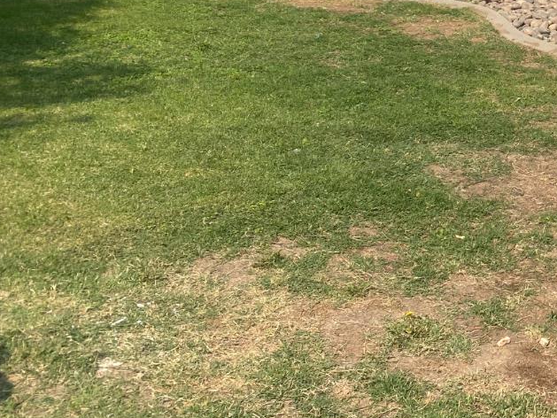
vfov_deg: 22.6
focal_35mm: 62
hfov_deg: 28.2
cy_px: -9
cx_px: 622
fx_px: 998
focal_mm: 4.25
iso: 32
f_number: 1.8
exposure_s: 1/2755
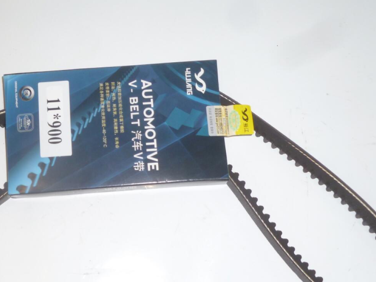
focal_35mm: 46
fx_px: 500
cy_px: 217
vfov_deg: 30.9
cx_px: 122
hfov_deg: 40.7
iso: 100
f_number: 3.3
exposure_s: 1/30
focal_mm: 5
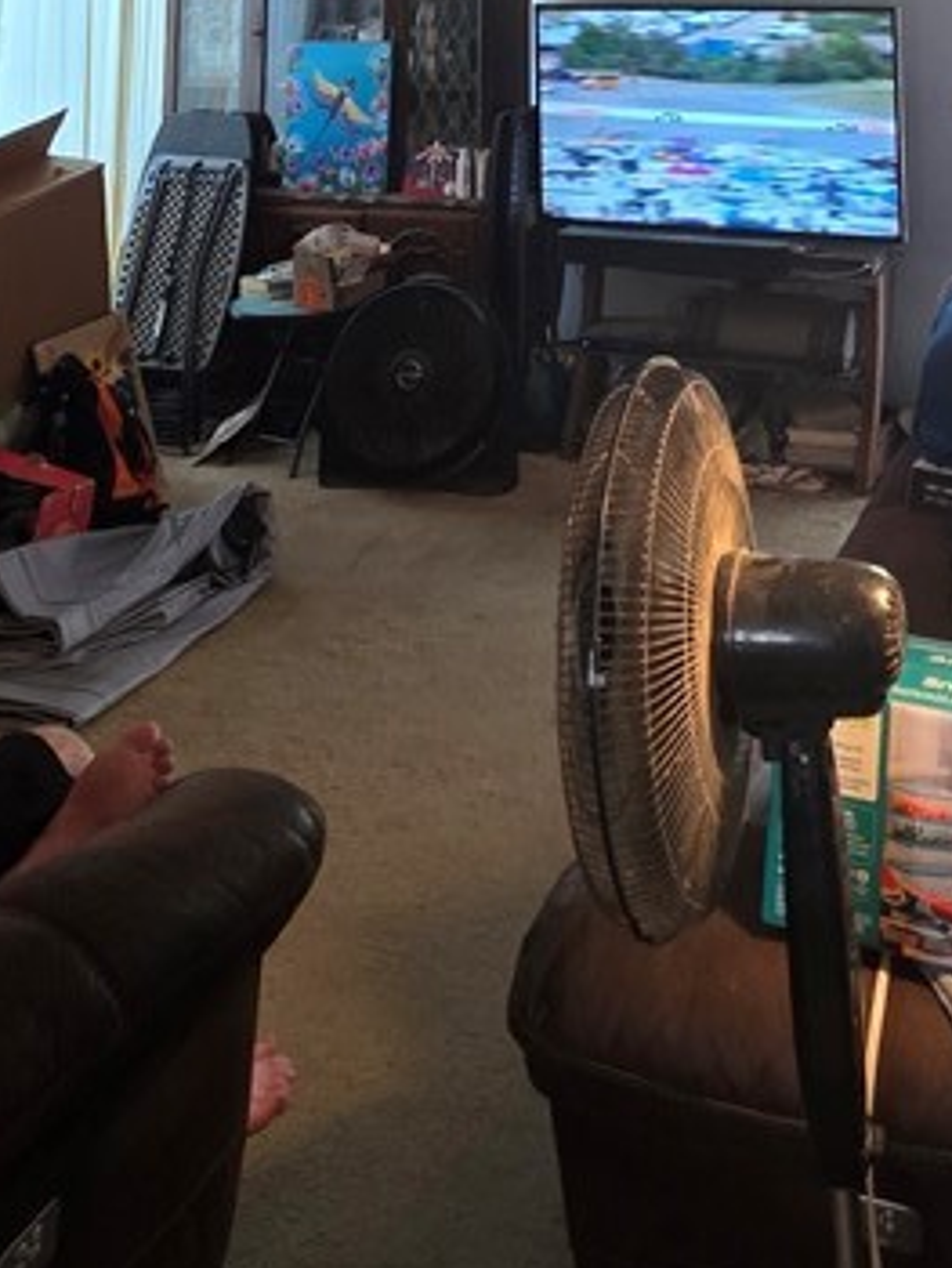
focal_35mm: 38
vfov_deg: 38.0
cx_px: 735
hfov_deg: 36.7
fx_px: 1392
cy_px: -217
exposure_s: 1/60
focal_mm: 2.2
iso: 200
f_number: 1.9
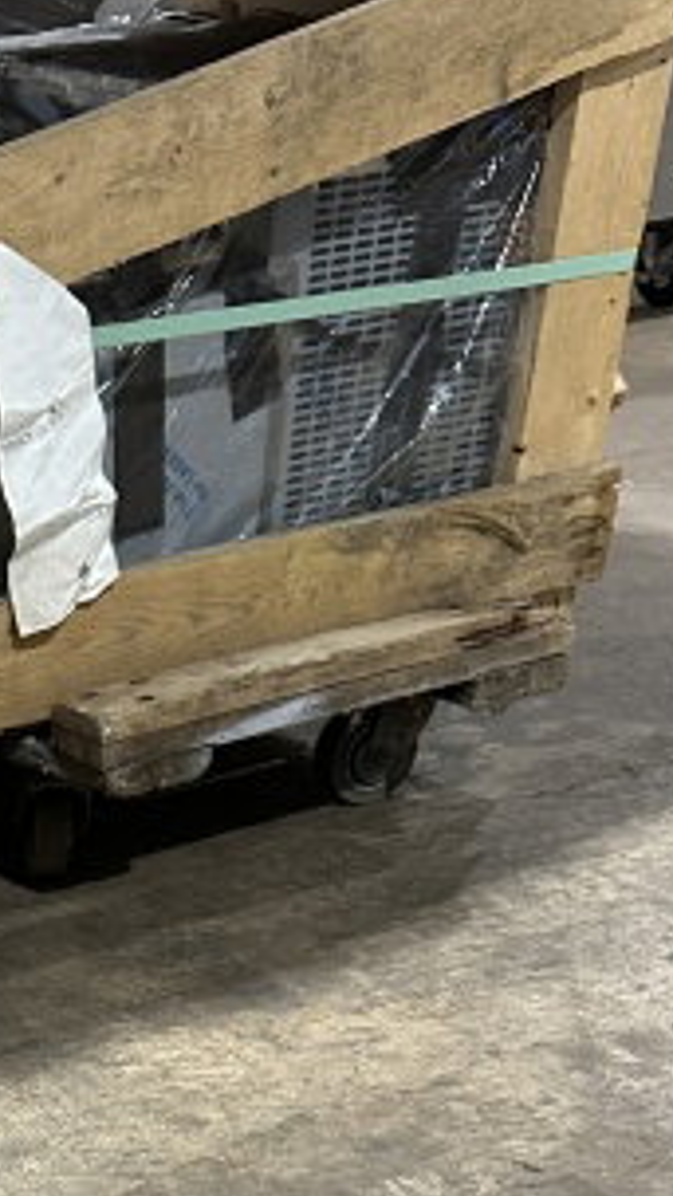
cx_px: -401
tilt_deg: -31.6
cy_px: 1320
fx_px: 2221
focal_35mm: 70
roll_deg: +4.9
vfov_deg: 27.5
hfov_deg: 15.6
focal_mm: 6.86
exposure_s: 1/60
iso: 320
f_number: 1.78
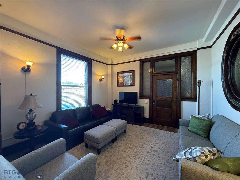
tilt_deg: +0.2
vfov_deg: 85.7
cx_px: 120
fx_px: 97
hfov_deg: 102.1
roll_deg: +0.5
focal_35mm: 14
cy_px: 90
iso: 250
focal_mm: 2.22
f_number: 2.2
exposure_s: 1/60
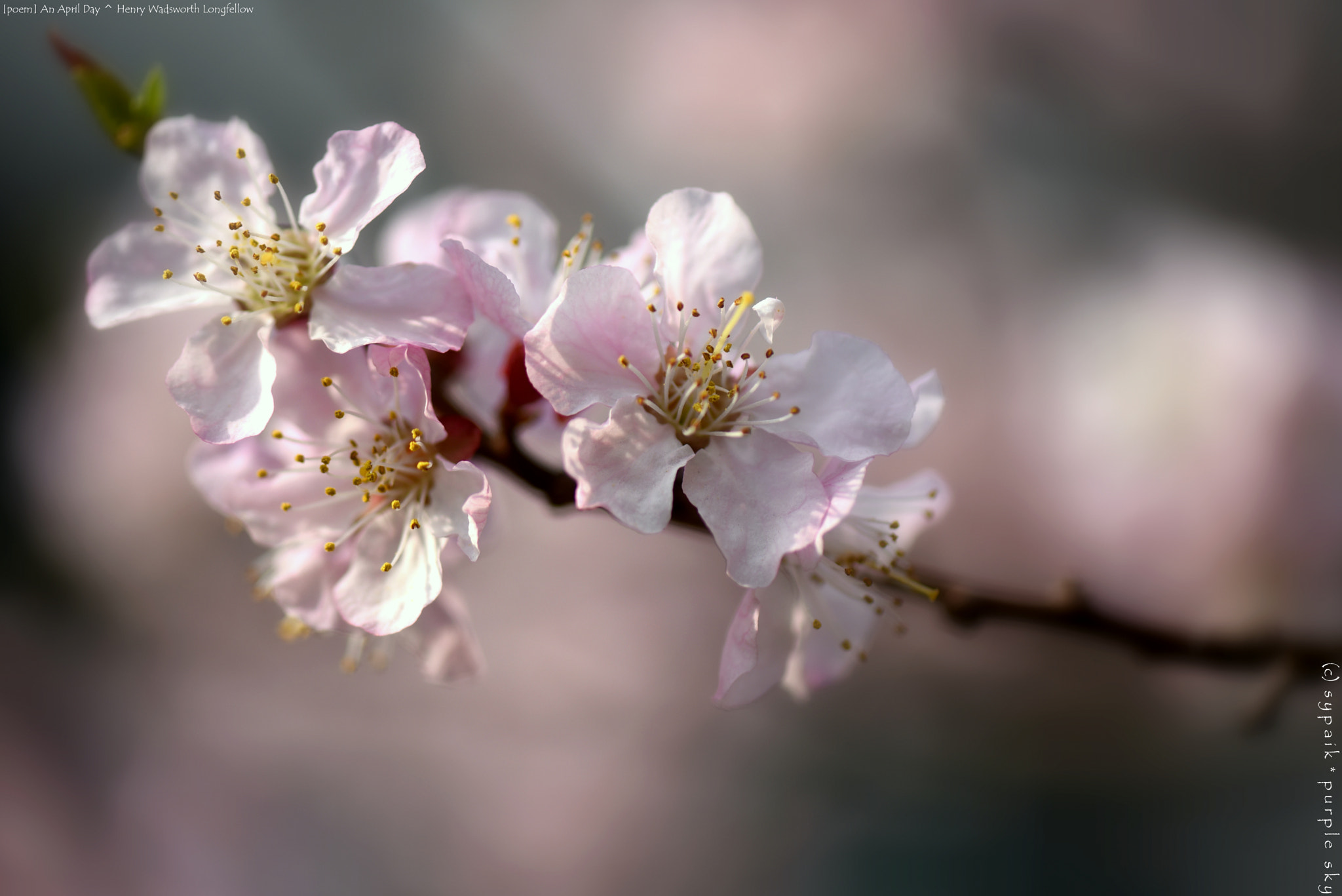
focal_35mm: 105
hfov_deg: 19.4
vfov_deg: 13.1
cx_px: 671
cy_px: 448
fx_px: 3915
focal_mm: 105
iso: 100
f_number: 3.2
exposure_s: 1/1000
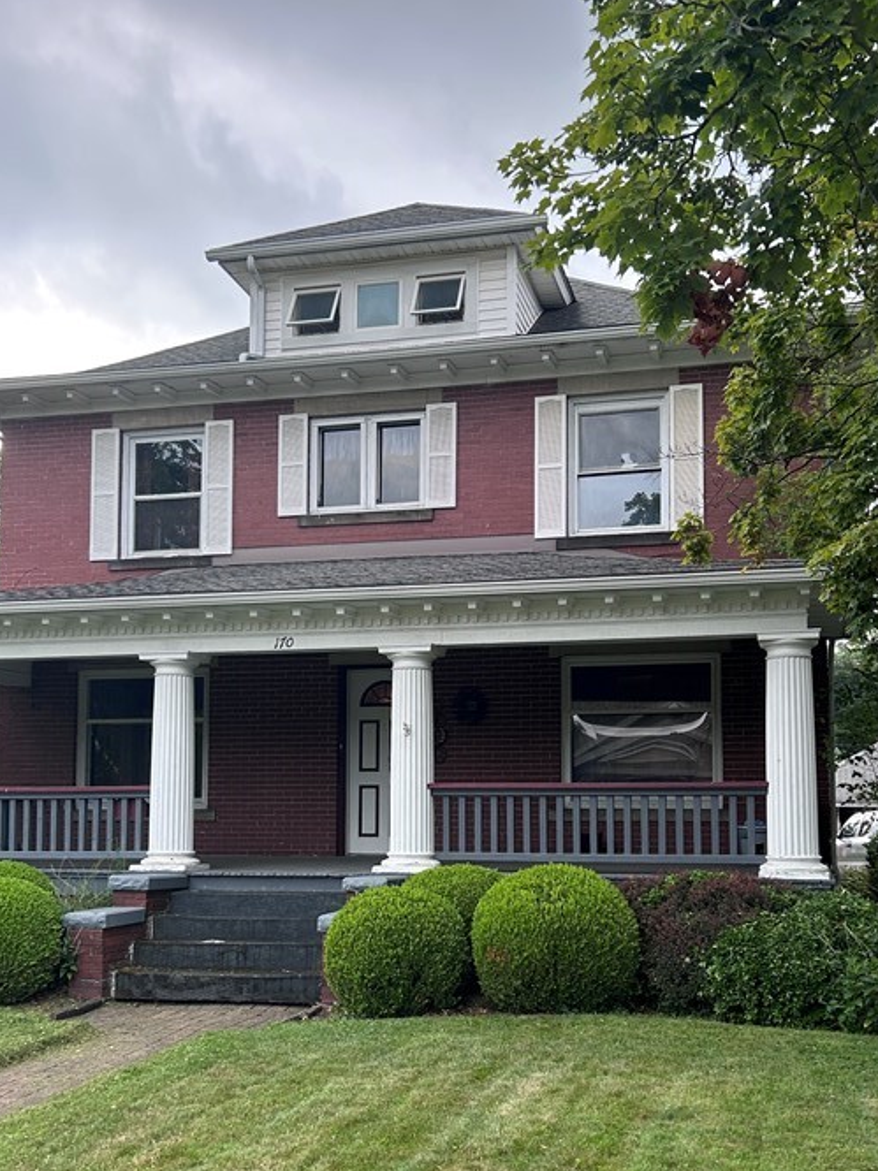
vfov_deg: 46.5
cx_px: 443
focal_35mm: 40
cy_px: 721
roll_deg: -0.2
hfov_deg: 35.9
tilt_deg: +3.3
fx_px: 1354
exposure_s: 1/539
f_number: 1.5
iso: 50
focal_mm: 5.7
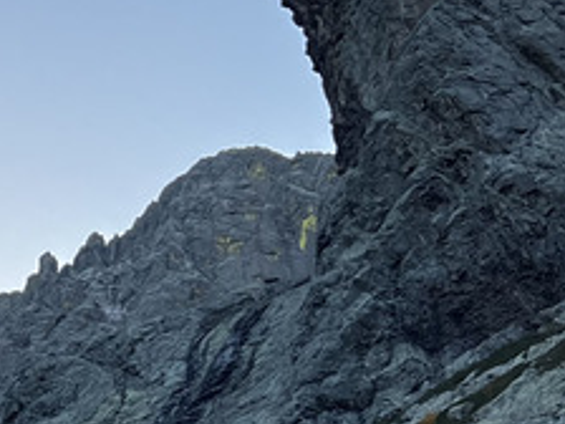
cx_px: -510
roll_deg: -1.0
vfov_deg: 10.5
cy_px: 474
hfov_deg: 12.7
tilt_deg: +21.8
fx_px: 2269
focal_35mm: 139
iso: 50
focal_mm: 5.7
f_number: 1.5
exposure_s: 1/894
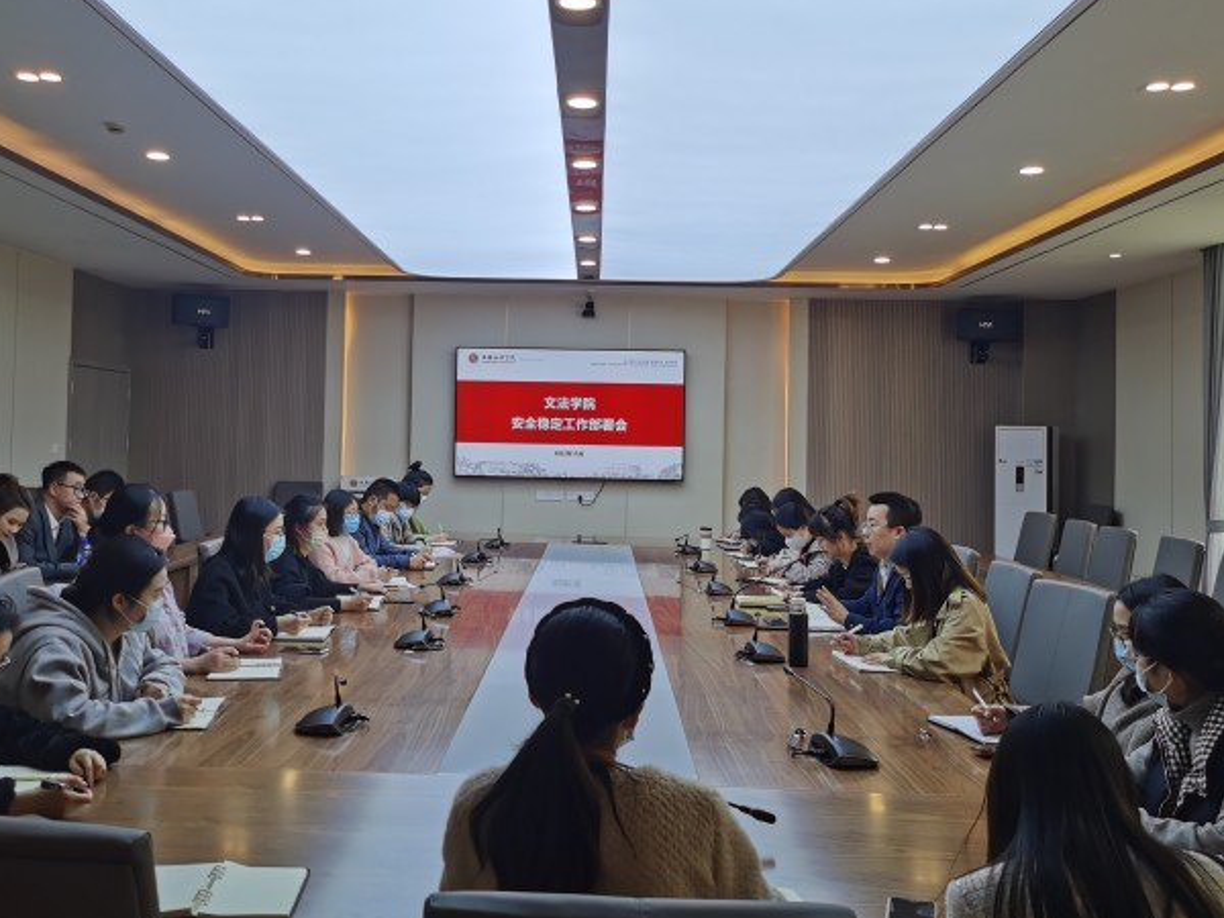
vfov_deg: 39.6
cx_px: 522
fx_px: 1273
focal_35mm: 36
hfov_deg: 51.2
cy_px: 402
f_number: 1.8
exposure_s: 1/131
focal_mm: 5.58
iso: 50
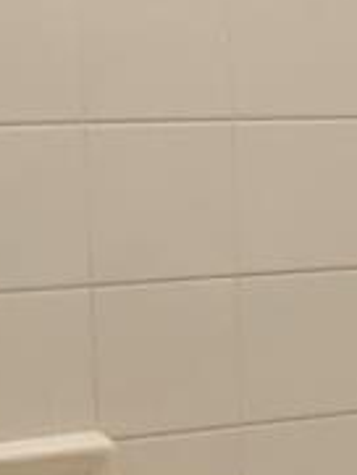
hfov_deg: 7.8
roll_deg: -4.1
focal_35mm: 172
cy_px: 693
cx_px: 971
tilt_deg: -17.2
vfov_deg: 11.1
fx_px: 2362
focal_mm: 4.25
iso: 100
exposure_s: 1/60
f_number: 1.8
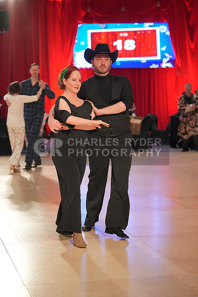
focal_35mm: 70
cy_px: 148
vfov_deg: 28.8
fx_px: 577
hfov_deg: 19.5
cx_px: 99
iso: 3200
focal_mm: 70
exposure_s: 1/400
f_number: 3.2
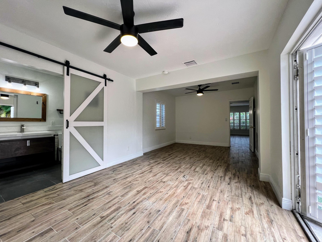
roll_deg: +0.1
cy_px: 121
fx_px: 121
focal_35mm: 13
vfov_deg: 89.9
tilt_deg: +0.4
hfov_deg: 106.2
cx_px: 161
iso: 80
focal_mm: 1.57
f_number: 1.8
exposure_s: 1/120
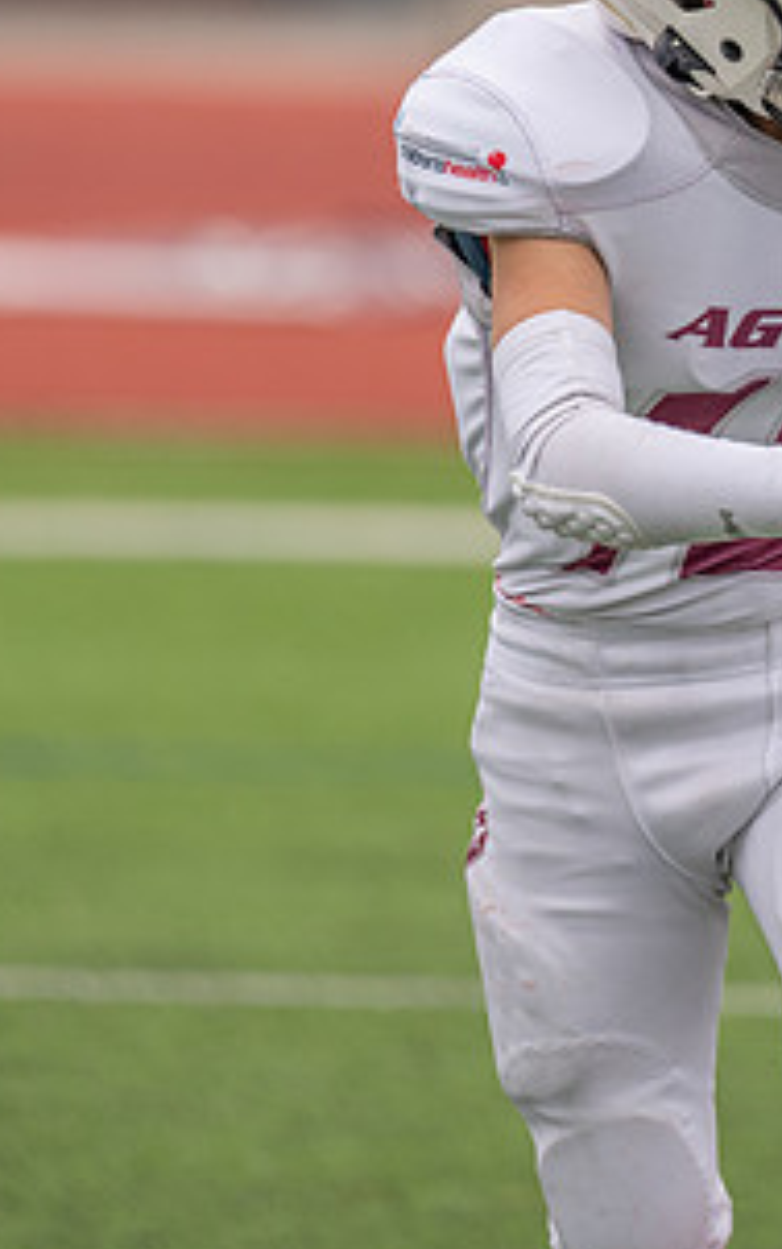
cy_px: 188
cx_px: 886
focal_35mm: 570
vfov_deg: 3.7
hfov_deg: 2.3
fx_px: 19418
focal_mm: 200
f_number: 2.8
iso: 320
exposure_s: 1/1250
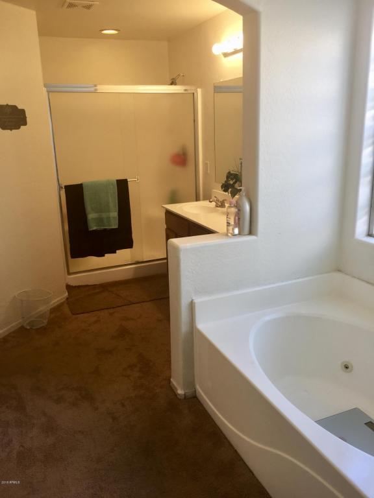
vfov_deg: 61.7
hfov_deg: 48.2
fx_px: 418
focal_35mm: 29
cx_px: 187
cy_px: 249
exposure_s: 1/60
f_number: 2.2
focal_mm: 4.15
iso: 32
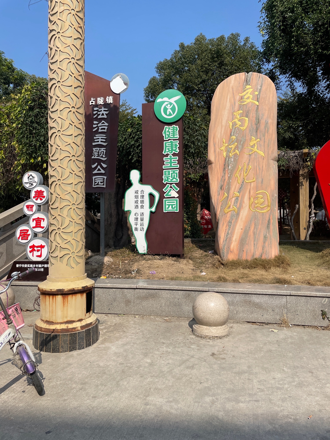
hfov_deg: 53.1
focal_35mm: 26
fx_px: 330
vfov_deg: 67.3
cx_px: 165
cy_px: 220
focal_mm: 4.2
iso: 50
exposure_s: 1/6494
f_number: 1.6
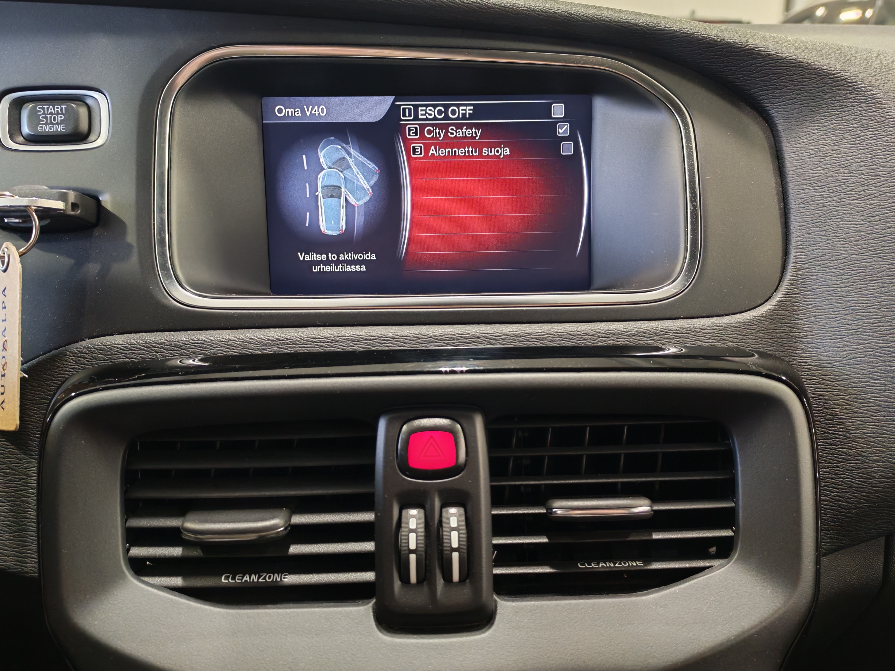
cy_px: 336
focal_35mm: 32
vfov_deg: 44.2
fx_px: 827
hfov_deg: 56.8
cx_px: 448
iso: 1250
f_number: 1.9
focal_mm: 6.12
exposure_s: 1/50
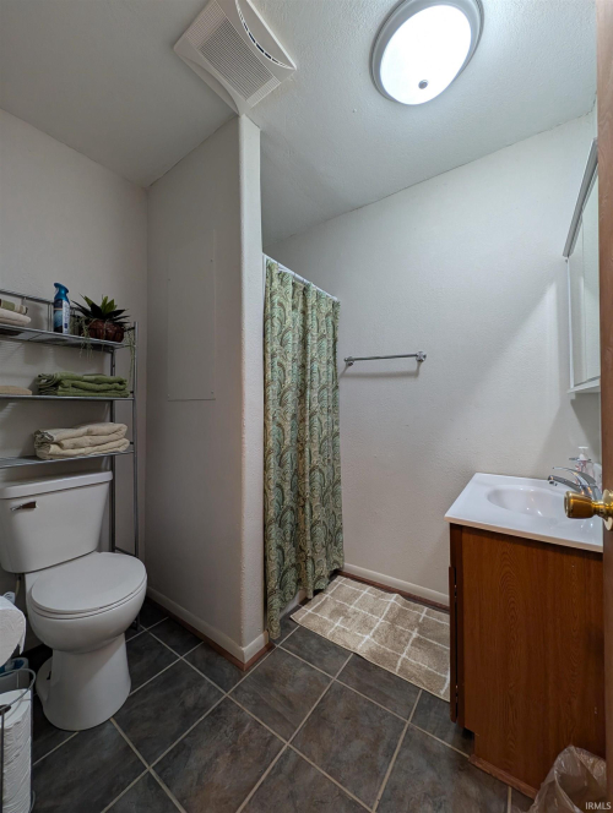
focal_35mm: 12
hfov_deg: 94.6
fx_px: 283
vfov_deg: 110.5
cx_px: 306
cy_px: 406
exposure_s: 1/24
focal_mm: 2.02
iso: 48
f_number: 1.7
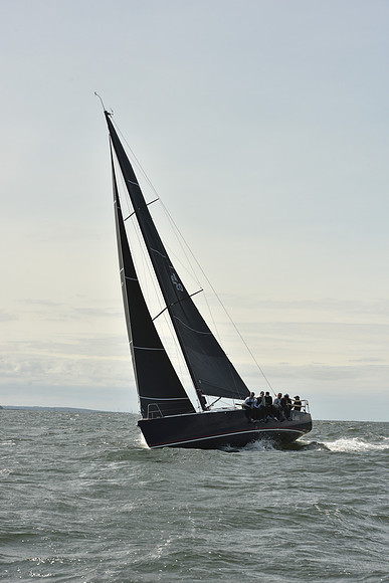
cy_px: 292
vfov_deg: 28.8
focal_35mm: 70
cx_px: 194
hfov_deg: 19.5
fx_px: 1134
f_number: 10
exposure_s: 1/800
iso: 250
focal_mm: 70
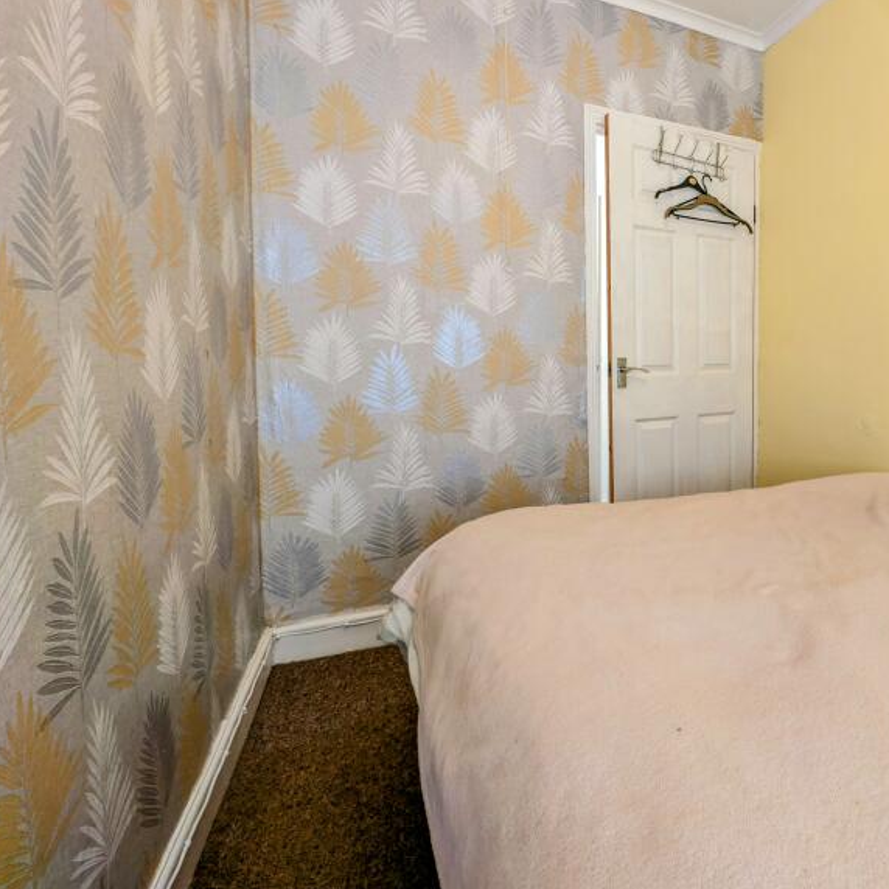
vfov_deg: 77.4
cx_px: 654
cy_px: 394
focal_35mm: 19
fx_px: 552
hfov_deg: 72.9
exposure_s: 1/33.3
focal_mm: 2.23
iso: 58
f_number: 1.95
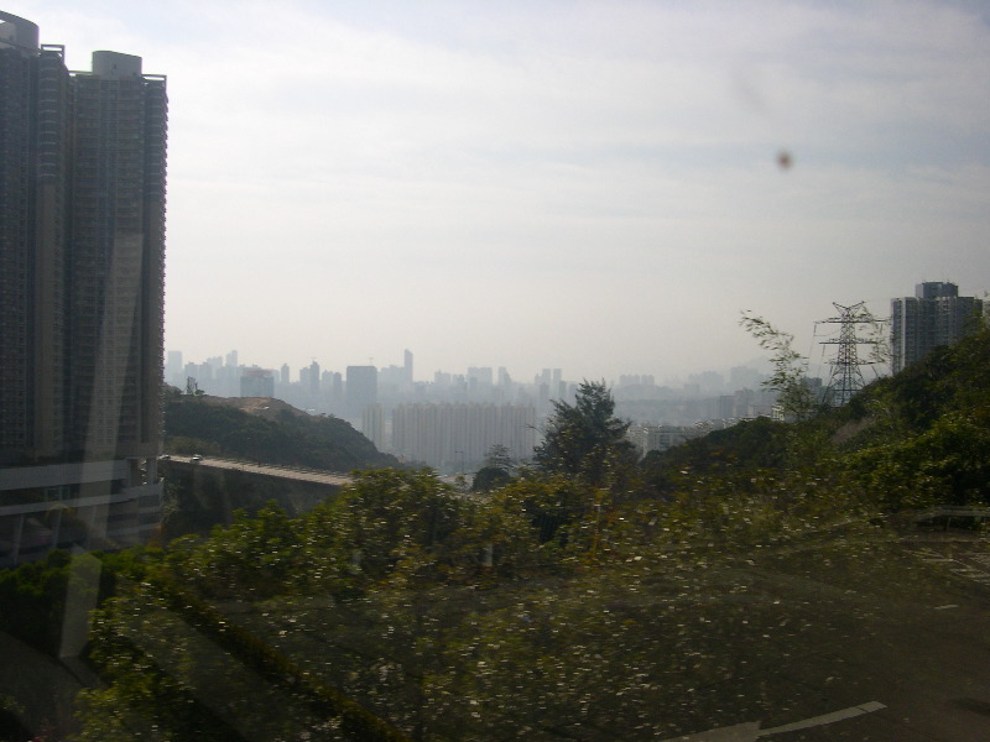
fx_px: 1087
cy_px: 371
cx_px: 495
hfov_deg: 49.0
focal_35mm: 38
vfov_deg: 37.7
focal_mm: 8
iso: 100
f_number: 7.6
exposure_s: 1/289
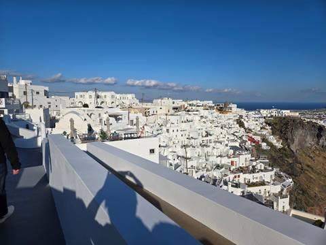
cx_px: 163
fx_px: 217
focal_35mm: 23
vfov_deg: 58.9
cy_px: 122
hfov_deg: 73.9
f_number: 1.8
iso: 25
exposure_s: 1/4661
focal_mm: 5.4
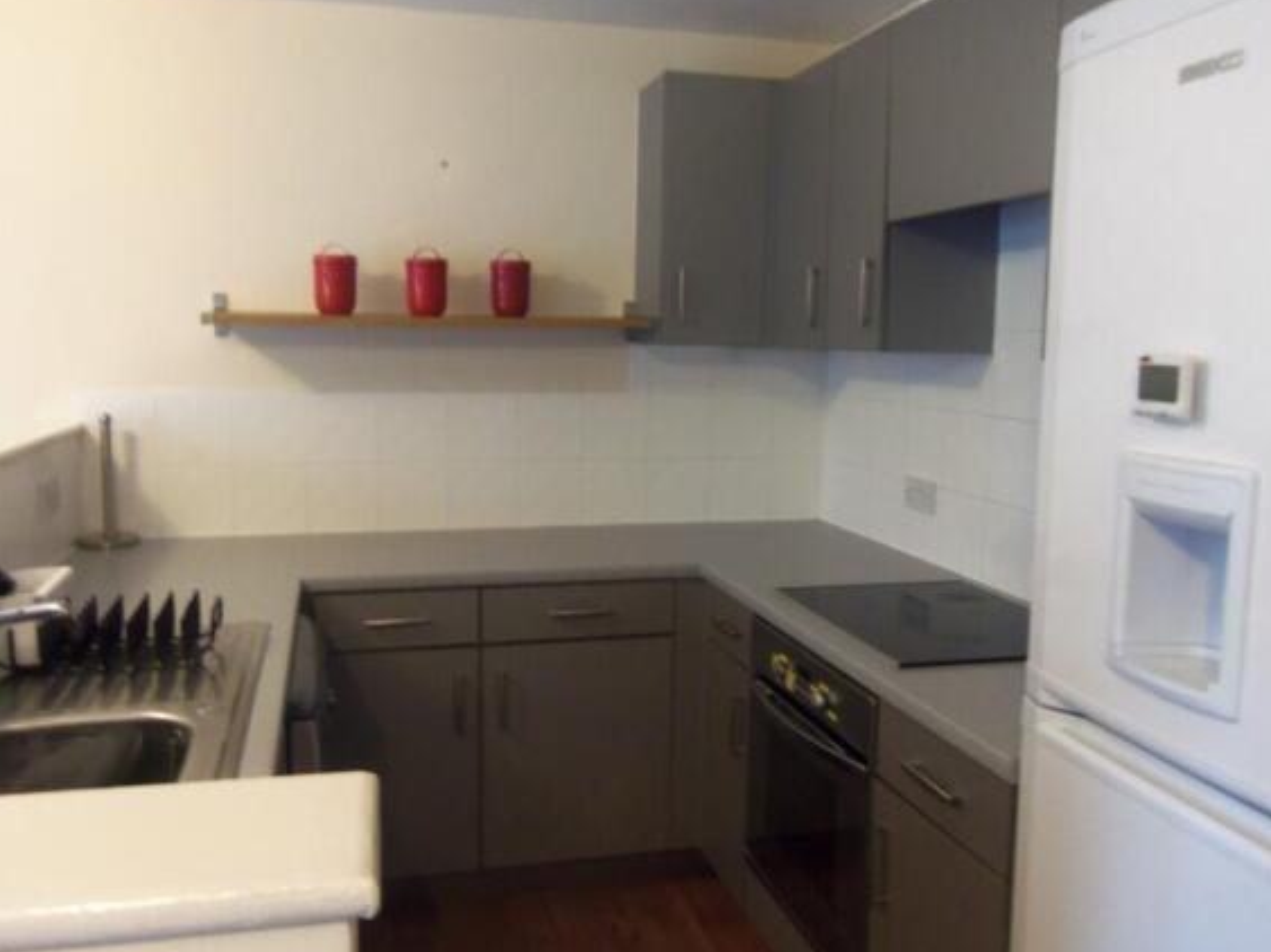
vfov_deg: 48.2
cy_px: 477
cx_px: 620
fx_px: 1065
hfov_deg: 61.7
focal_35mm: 29
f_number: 3.9
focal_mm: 5.1
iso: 400
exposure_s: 1/5
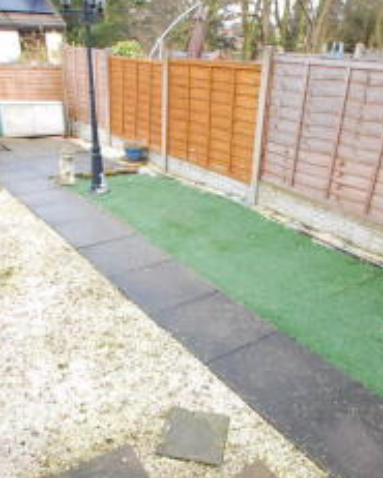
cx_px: 207
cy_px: 285
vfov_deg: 60.0
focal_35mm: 29
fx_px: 411
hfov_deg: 50.0
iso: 1600
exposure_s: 1/500
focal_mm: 10
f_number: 5
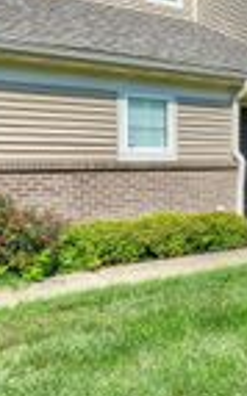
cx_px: 167
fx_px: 540
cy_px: 165
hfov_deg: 25.6
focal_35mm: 50
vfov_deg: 40.2
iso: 100
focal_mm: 14
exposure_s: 1/80
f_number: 10
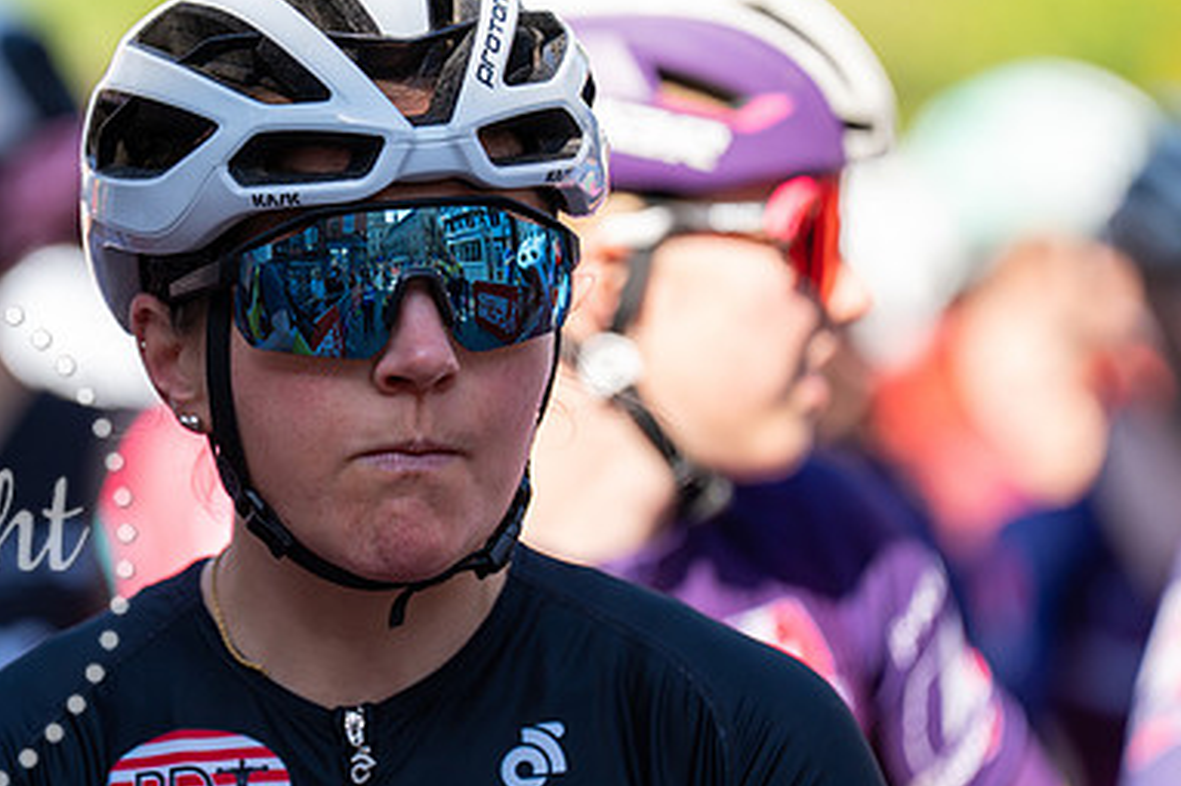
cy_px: 381
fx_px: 9935
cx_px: 324
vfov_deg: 4.5
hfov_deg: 6.8
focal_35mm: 303
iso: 100
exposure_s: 1/1000
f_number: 2.8
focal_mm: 200
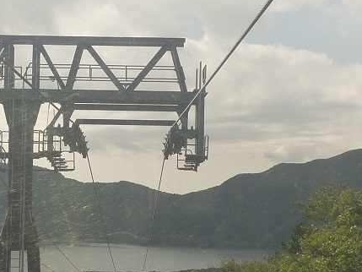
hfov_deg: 23.8
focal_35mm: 82
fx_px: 858
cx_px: 133
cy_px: 166
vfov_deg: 18.0
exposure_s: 1/500
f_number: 2.9
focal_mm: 4.9
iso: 125
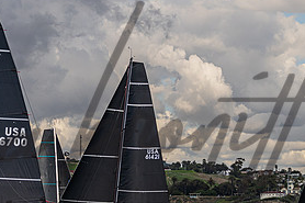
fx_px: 2117
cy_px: 126
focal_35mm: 250
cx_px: 162
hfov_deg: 8.2
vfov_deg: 5.5
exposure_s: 1/3200
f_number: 5.6
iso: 400
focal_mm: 115
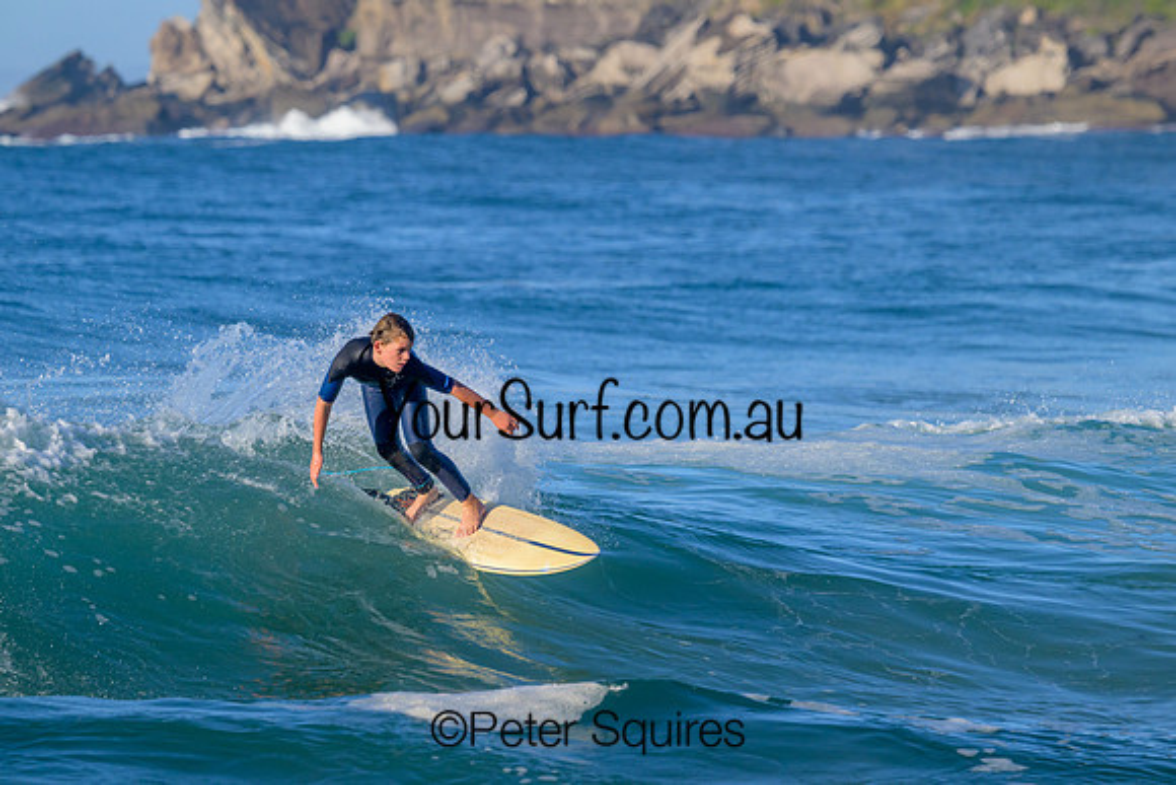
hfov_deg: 4.3
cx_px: 588
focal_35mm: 481
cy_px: 392
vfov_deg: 2.9
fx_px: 15715
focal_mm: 470
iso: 1100
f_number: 10
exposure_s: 1/2000
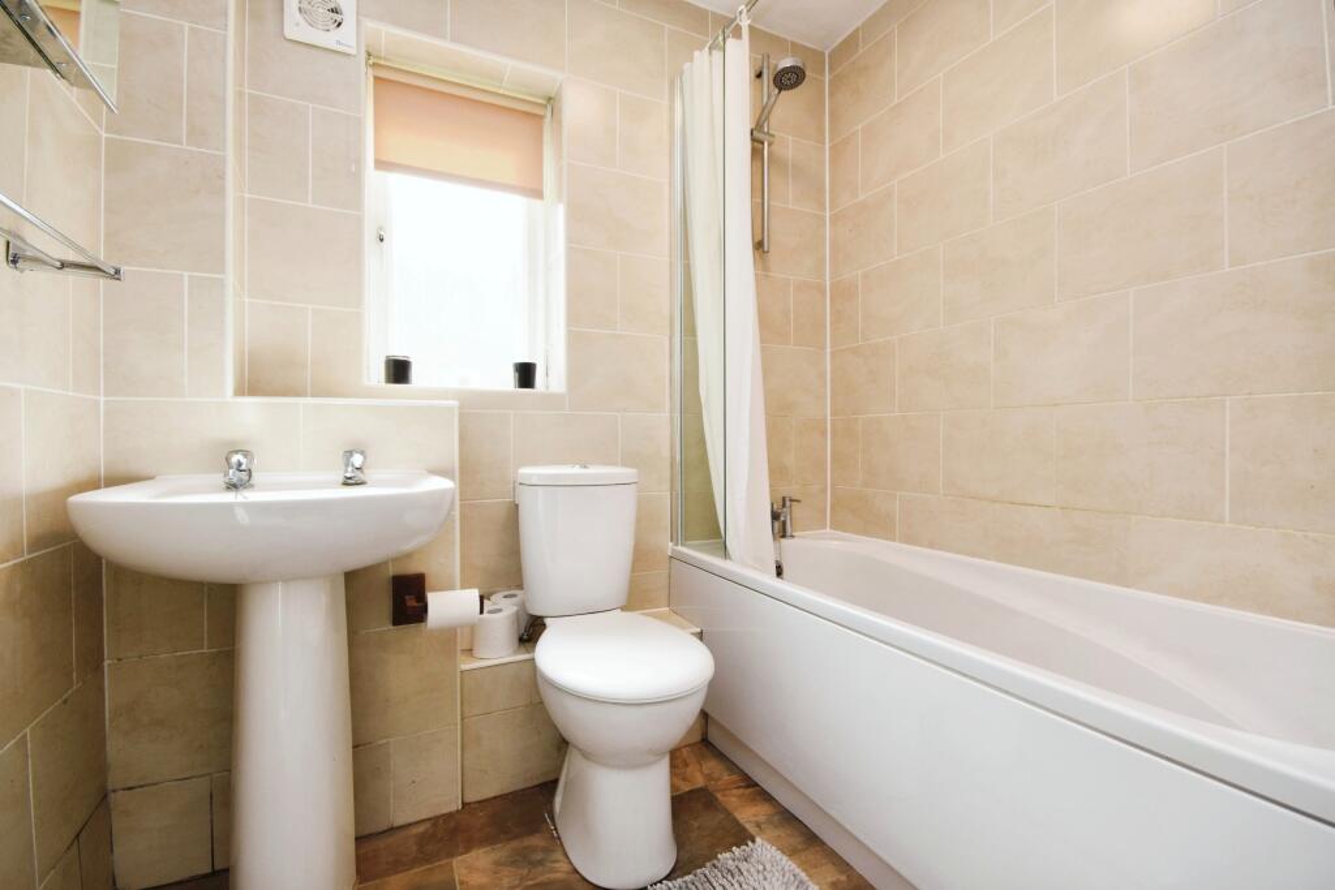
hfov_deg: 100.4
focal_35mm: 15
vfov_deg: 77.3
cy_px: 445
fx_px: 556
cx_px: 668
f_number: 8
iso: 400
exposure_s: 1/40
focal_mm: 10
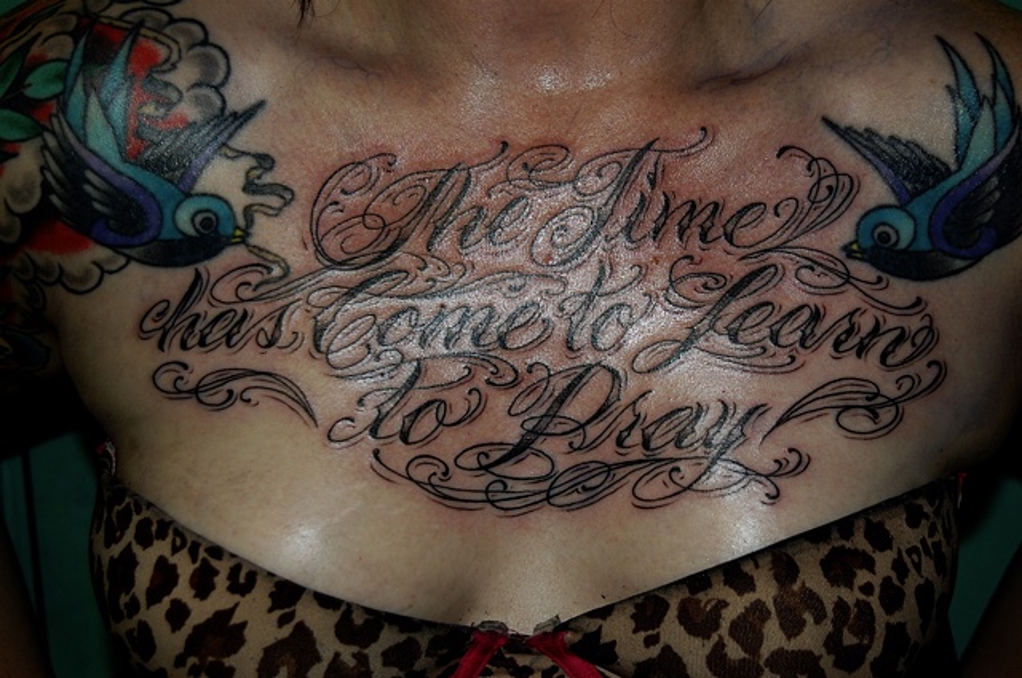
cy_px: 339
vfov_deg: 20.1
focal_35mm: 68
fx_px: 1914
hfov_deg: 29.9
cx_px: 511
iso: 400
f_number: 5.3
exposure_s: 1/60
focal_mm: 45
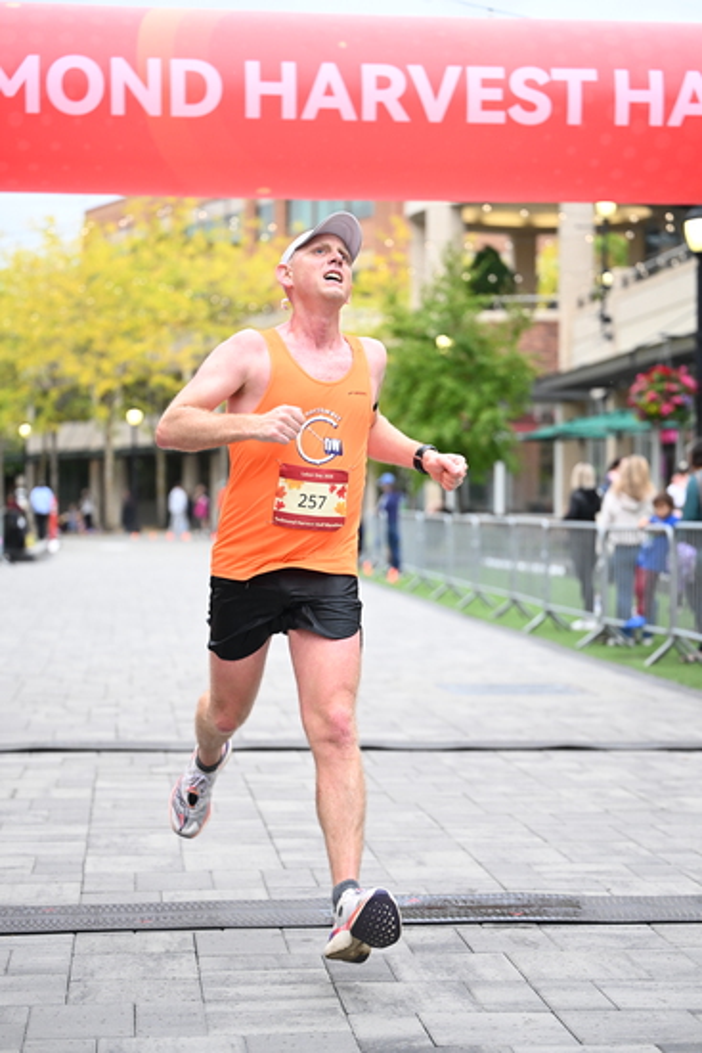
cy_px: 526
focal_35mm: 70
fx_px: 2046
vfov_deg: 28.8
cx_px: 351
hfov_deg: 19.5
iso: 1600
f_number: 2.8
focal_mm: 70
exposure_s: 1/1250
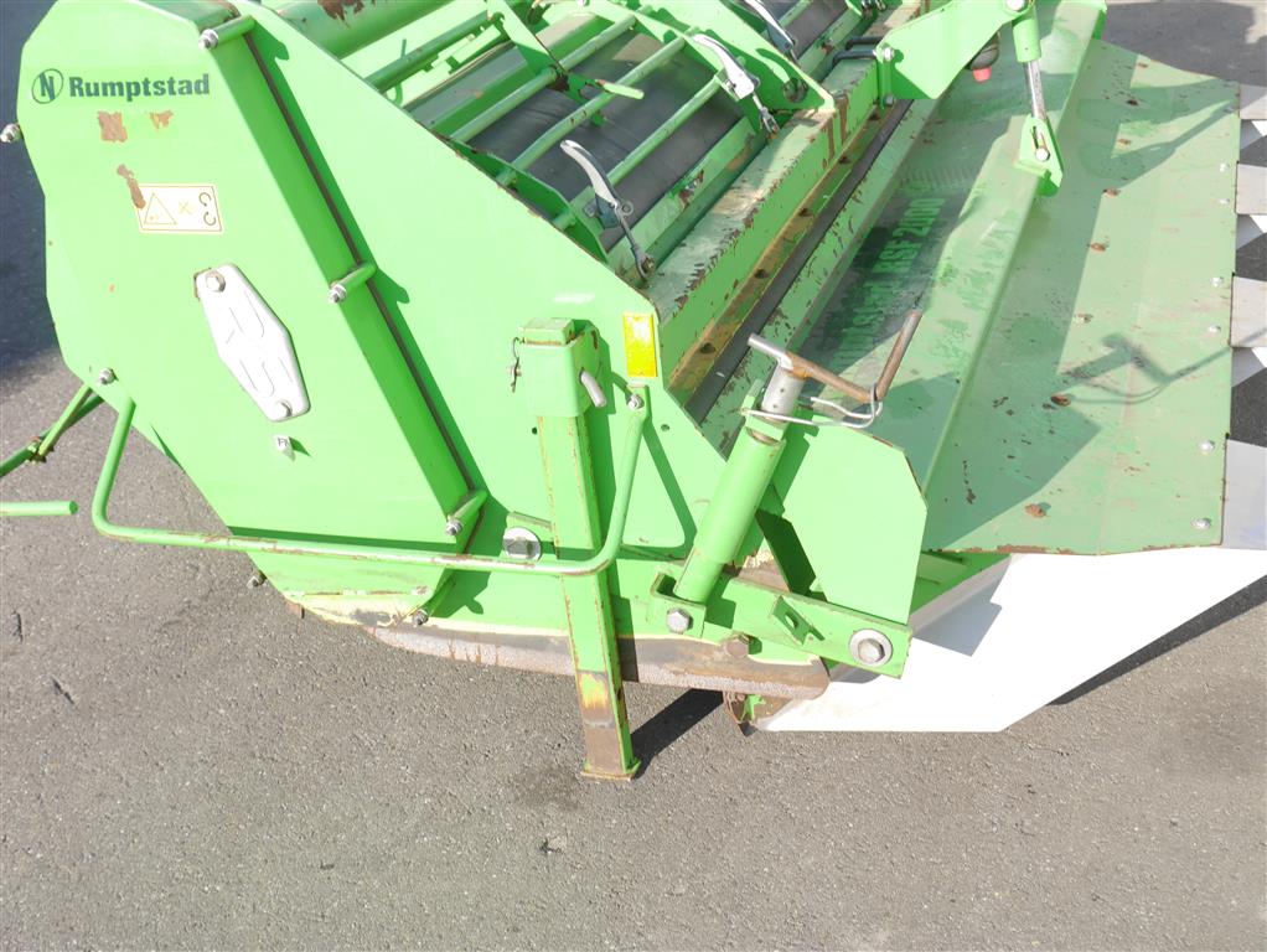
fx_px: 1758
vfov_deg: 30.3
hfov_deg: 39.6
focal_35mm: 48
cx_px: 634
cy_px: 476
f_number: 6.3
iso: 160
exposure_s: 1/200
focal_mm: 24
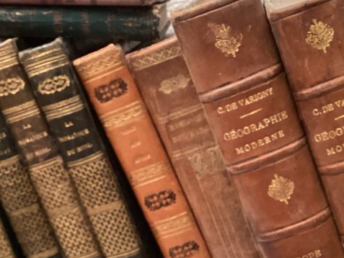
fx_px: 646
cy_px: 184
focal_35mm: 65
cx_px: 183
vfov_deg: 22.4
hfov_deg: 29.8
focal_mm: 3.3
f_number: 2.4
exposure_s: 1/33
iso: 250
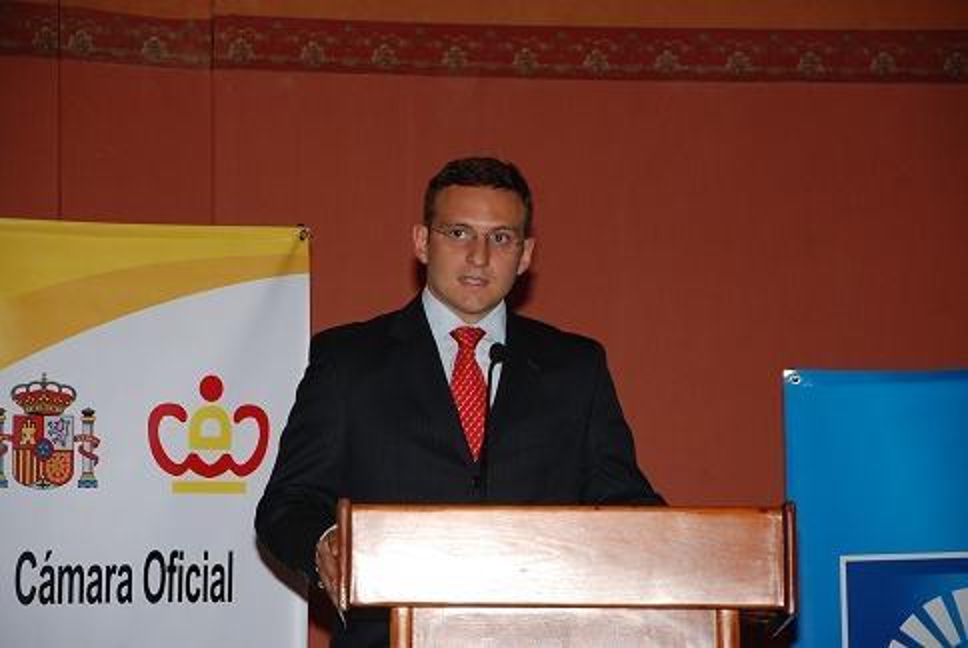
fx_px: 4038
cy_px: 324
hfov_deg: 13.7
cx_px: 484
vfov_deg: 9.2
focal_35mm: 150
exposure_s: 1/60
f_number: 5.6
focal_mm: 100
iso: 500
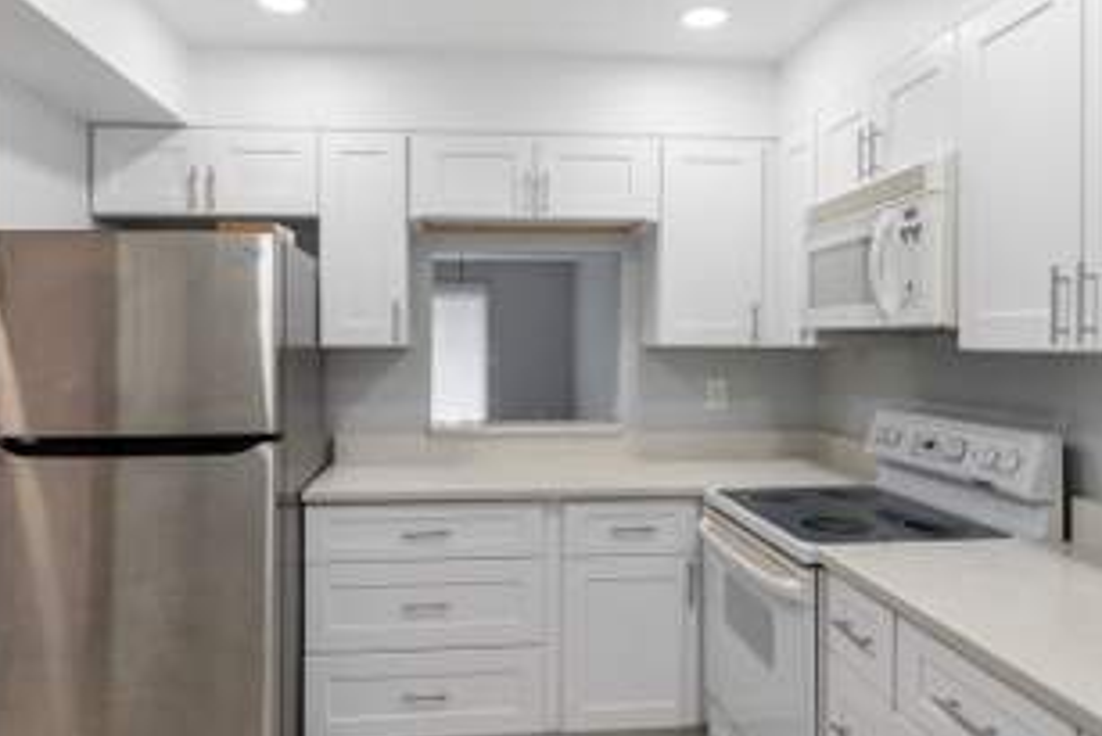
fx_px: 790
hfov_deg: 69.8
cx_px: 531
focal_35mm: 26
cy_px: 395
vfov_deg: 49.9
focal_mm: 16.5
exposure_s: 1/160
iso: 500
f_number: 4
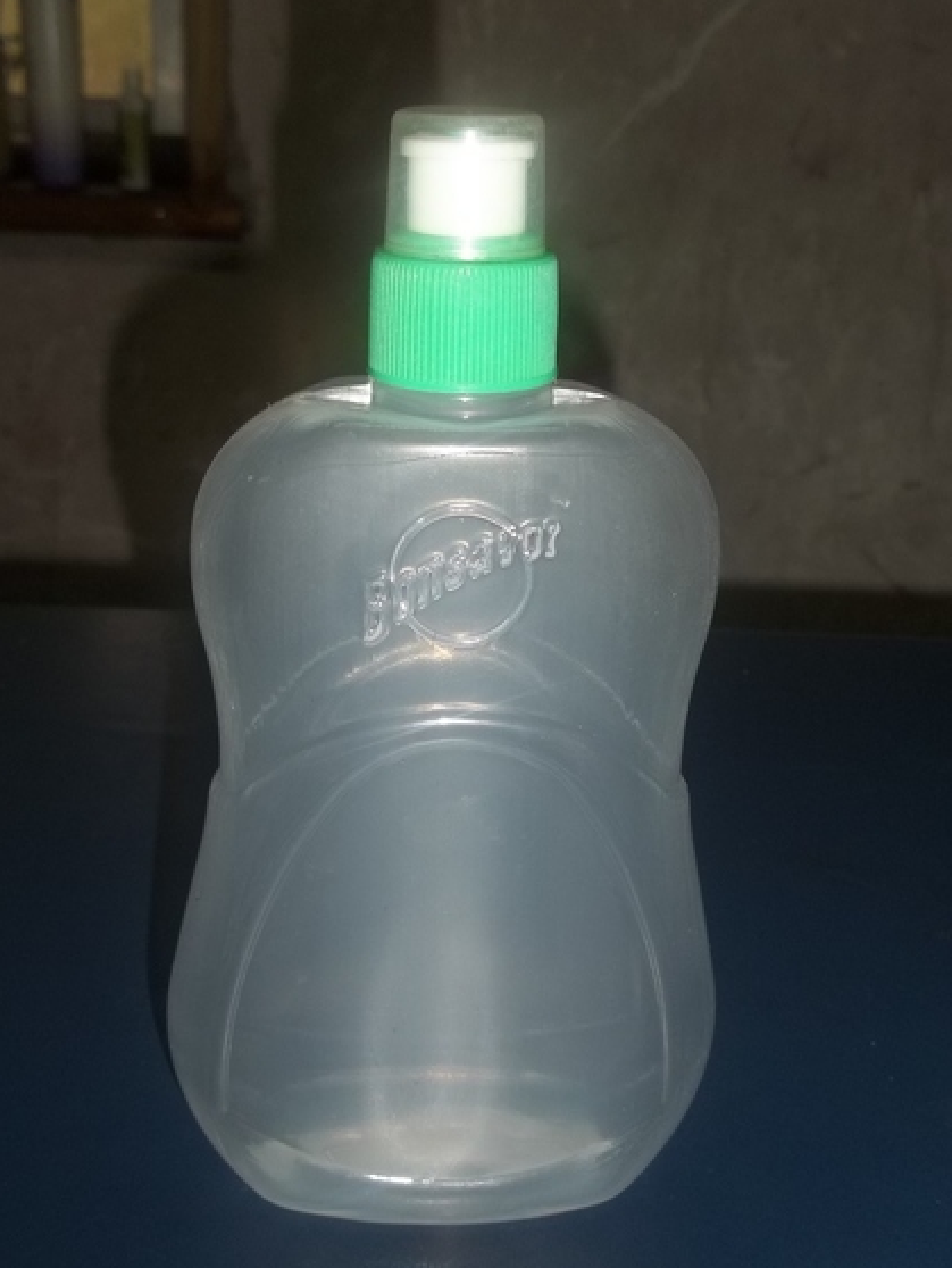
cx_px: 466
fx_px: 1576
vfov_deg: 43.7
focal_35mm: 43
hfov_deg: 33.6
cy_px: 733
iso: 64
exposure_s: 1/30
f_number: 3.1
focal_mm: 6.5
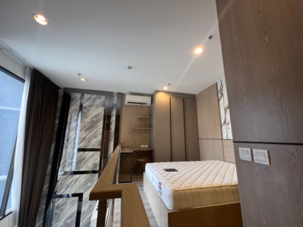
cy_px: 114
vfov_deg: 89.9
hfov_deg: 106.2
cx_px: 152
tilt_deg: +11.3
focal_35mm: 13
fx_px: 114
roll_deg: -0.3
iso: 160
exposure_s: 1/50
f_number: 1.8
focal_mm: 1.57
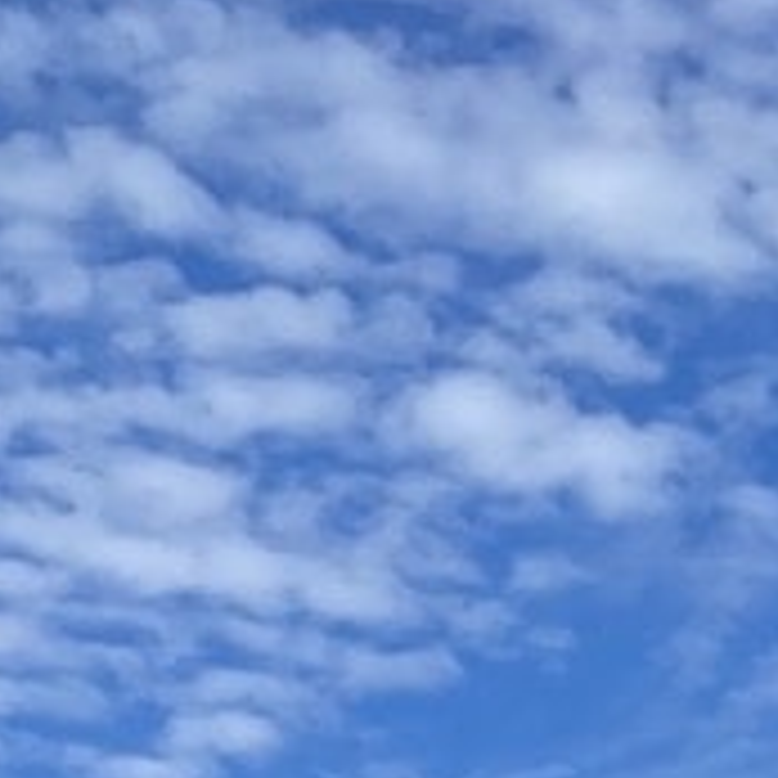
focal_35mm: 170
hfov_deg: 10.2
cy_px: 2100
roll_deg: -1.0
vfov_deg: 8.9
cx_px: 859
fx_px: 4323
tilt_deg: -1.6
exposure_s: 1/4292
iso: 32
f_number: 1.6
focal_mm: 4.2
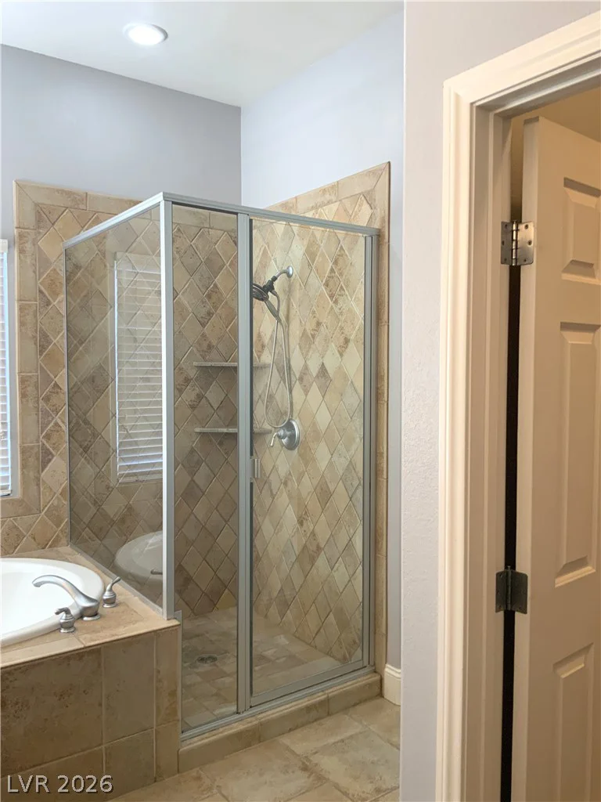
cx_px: 300
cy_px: 401
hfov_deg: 48.2
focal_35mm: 29
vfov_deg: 61.7
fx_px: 671
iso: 64
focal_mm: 3
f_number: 1.8
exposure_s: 1/60
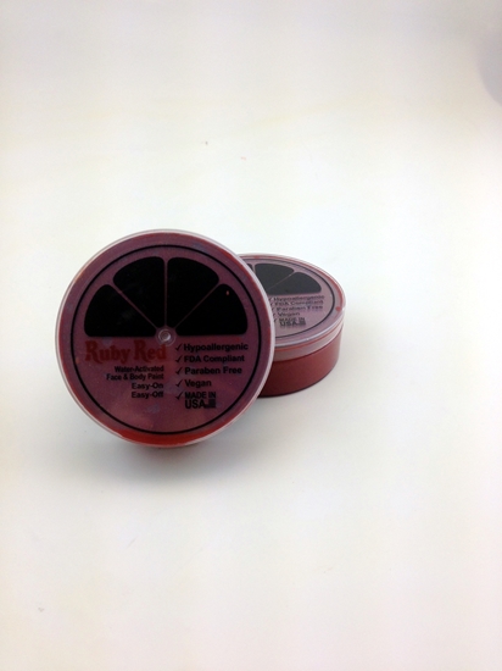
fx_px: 639
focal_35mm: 33
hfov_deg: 42.9
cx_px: 251
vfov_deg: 55.4
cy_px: 336
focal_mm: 4.12
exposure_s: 1/168
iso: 50
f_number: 2.4
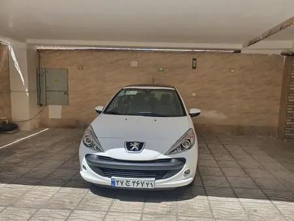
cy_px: 110
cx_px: 147
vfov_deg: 53.1
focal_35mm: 26
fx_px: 221
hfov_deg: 67.3
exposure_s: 1/1596
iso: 50
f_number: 2.4
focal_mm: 4.3
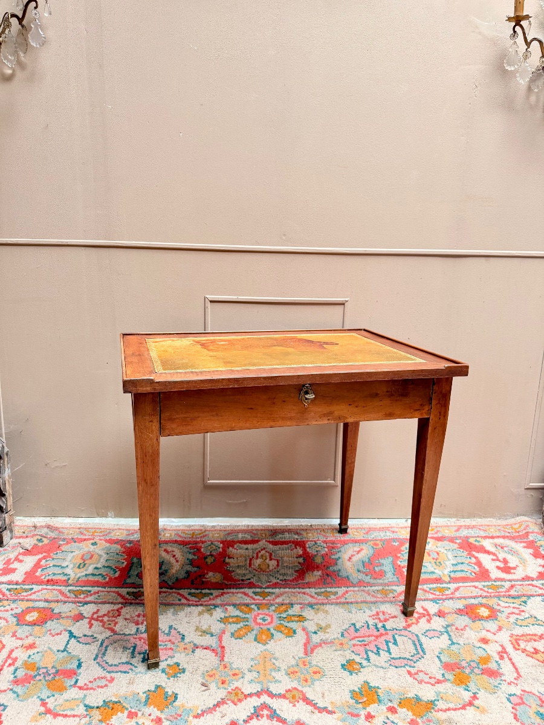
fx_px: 503
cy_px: 362
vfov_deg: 71.6
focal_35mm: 24
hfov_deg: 56.8
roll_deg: -1.5
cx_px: 272
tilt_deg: -12.7
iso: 200
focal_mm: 6.76
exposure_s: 1/119
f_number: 1.78
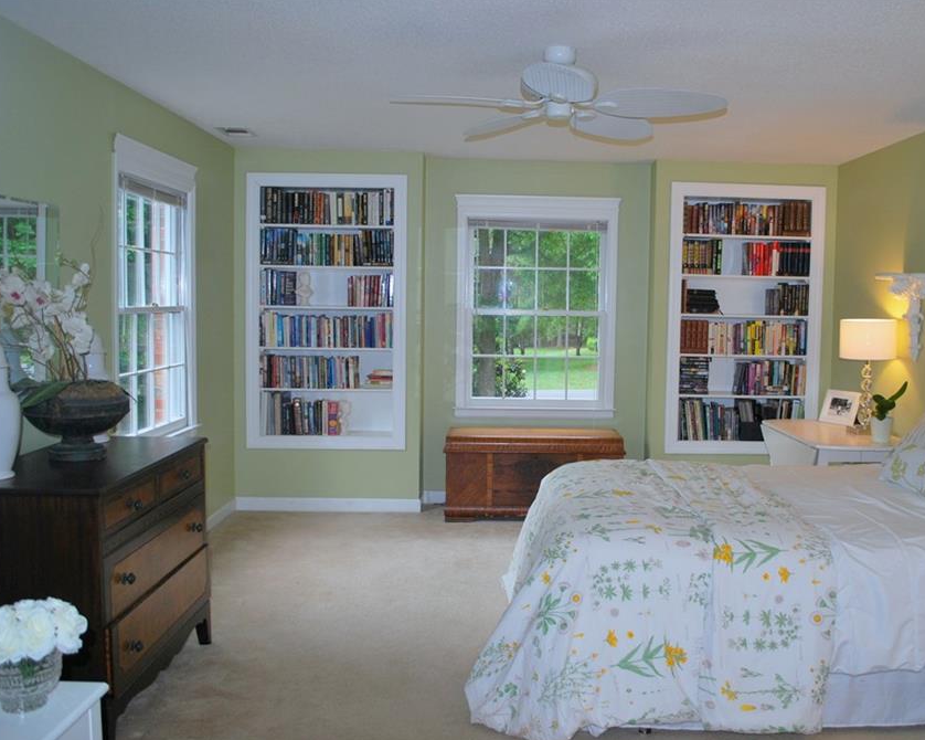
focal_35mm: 31
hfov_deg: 56.8
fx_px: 848
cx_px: 549
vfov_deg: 47.1
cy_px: 371
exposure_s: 1/60
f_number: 3.5
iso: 200
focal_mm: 18
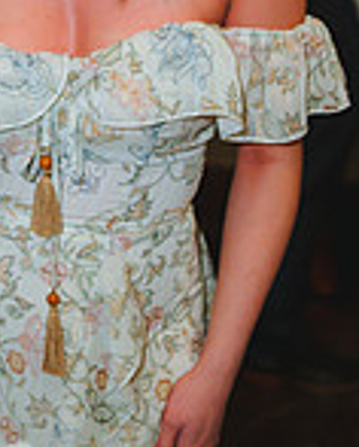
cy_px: -27
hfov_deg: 11.8
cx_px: -59
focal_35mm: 129
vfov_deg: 14.6
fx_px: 1710
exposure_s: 1/80
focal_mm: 45
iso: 2000
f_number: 2.8
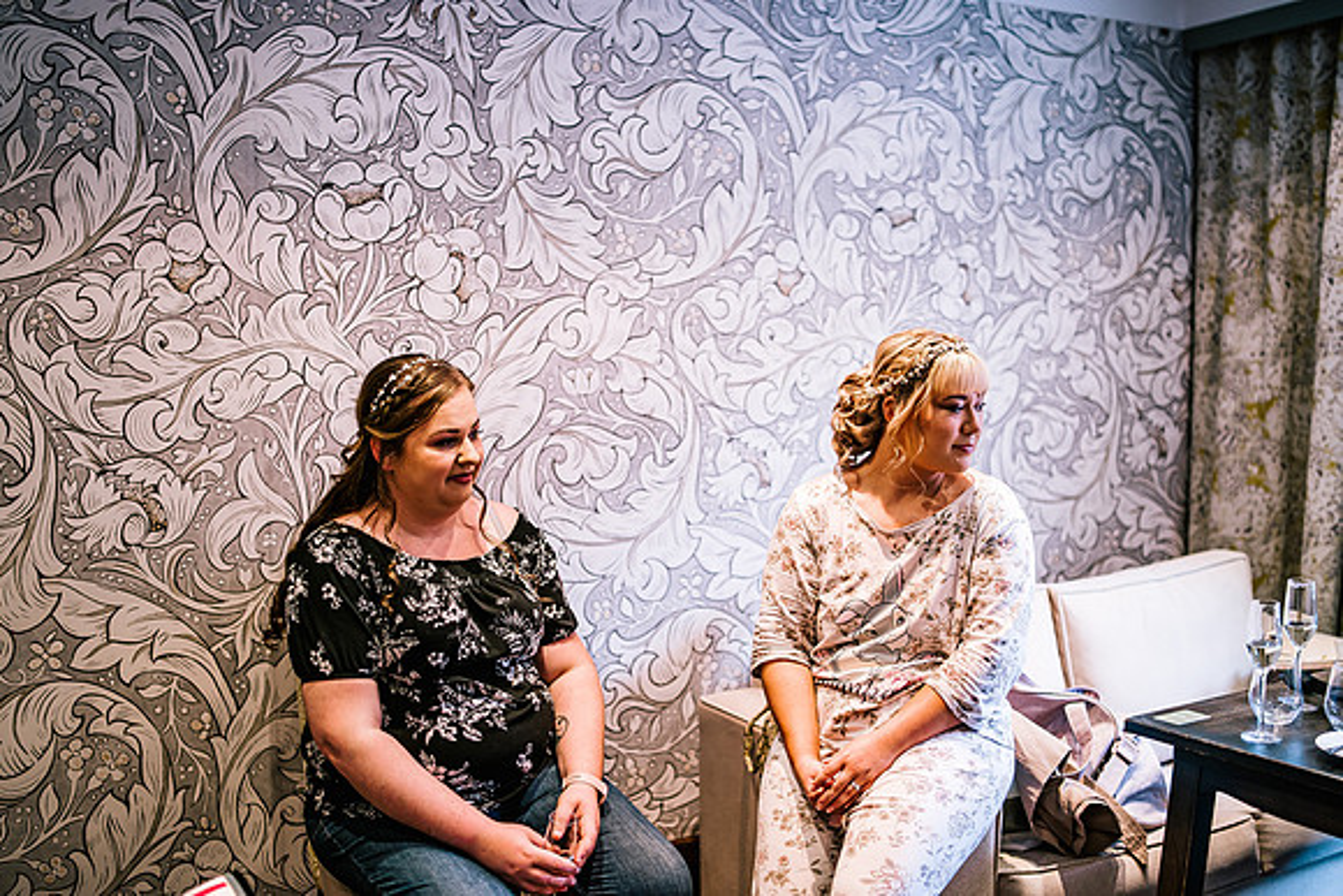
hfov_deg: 52.6
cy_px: 448
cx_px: 656
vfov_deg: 36.5
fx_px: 1359
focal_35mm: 36
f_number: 1.4
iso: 400
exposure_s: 1/250
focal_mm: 35
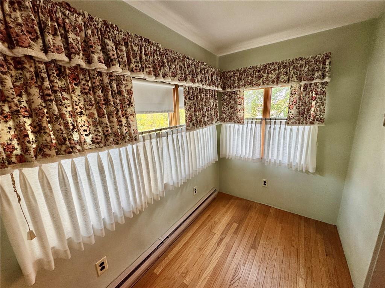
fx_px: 156
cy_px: 144
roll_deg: +2.7
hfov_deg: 102.1
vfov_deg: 85.7
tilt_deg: -13.8
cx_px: 192
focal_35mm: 14
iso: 160
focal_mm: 2.22
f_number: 2.2
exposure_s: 1/60
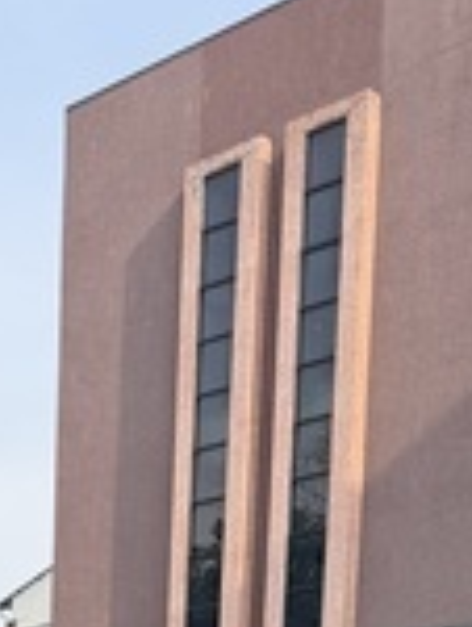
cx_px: -25
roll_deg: -1.5
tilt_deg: -8.9
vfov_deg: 16.8
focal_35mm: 96
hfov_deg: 15.1
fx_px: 1740
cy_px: 1145
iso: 80
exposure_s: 1/1689
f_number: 1.78
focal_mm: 6.76
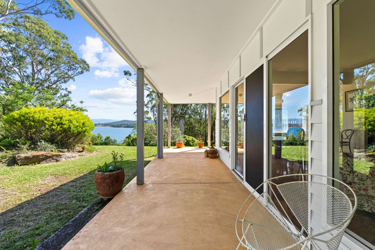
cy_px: 125
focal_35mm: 15
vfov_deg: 77.3
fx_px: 156
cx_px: 188
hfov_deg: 100.4
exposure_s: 1/60
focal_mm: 10
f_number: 8
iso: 100
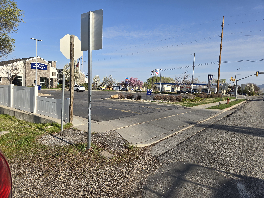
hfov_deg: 73.9
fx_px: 175
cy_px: 99
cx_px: 132
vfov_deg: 58.9
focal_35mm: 23
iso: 25
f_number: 1.8
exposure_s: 1/1628
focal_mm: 5.4
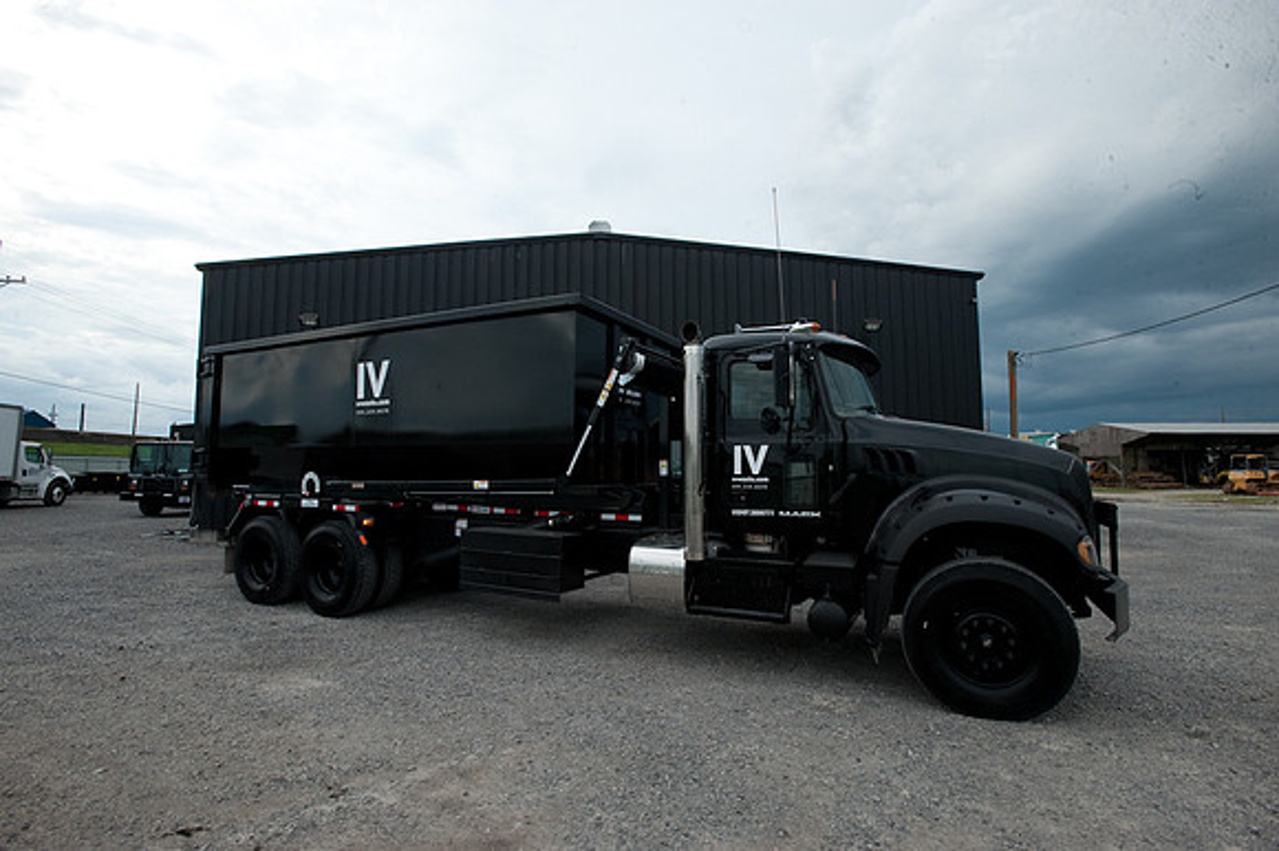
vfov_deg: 70.4
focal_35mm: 17
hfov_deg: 93.3
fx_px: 604
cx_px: 640
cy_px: 426
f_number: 14
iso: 320
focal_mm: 17
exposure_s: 1/160
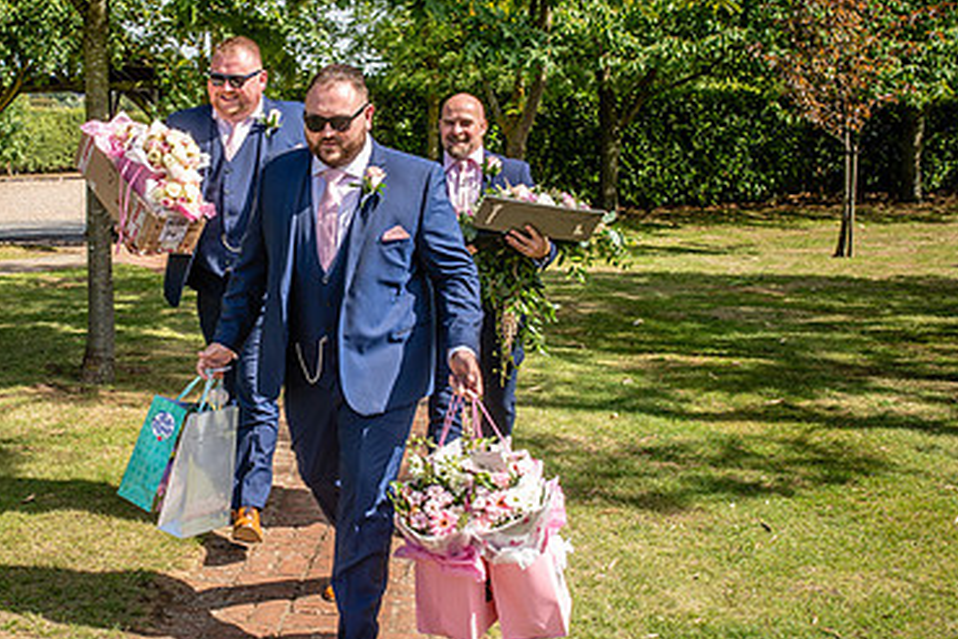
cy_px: 268
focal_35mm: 55
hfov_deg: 35.7
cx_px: 291
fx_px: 1463
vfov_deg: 24.6
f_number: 9
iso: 100
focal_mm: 35
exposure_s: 1/200
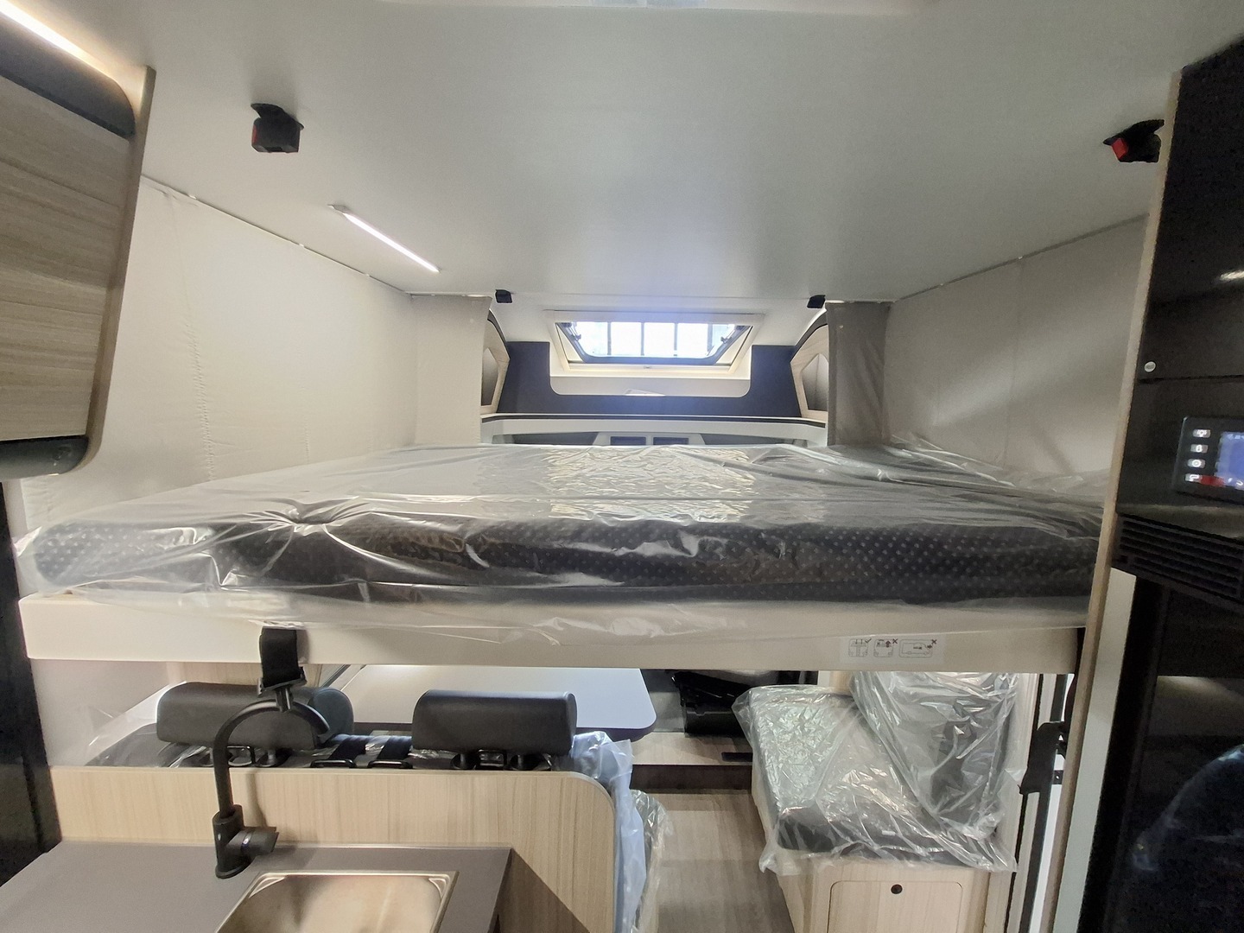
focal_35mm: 13
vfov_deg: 89.9
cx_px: 622
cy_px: 466
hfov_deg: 106.2
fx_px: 467
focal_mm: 1.74
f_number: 2.2
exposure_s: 1/25
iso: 400
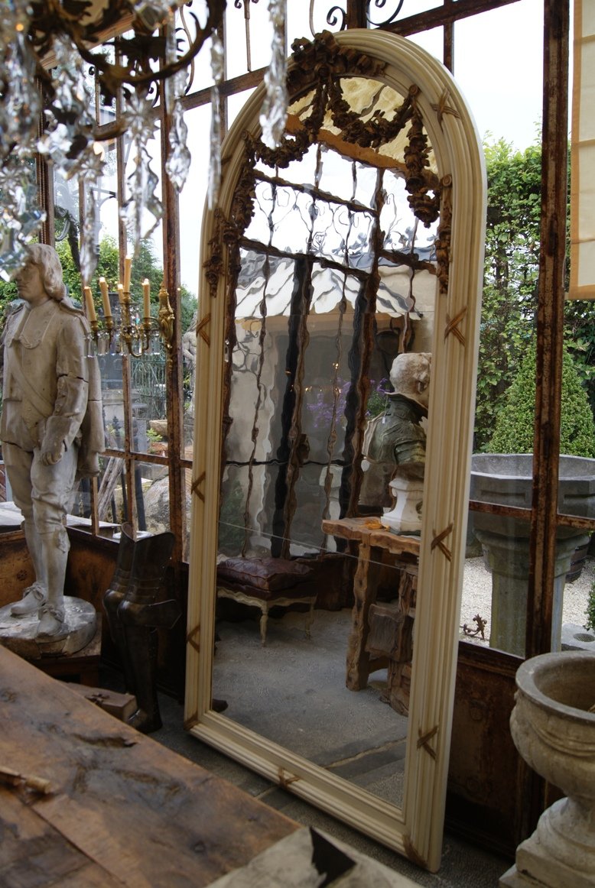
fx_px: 741
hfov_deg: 43.7
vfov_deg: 61.9
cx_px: 298
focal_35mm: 30
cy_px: 444
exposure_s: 1/50
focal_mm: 20
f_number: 5
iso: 100
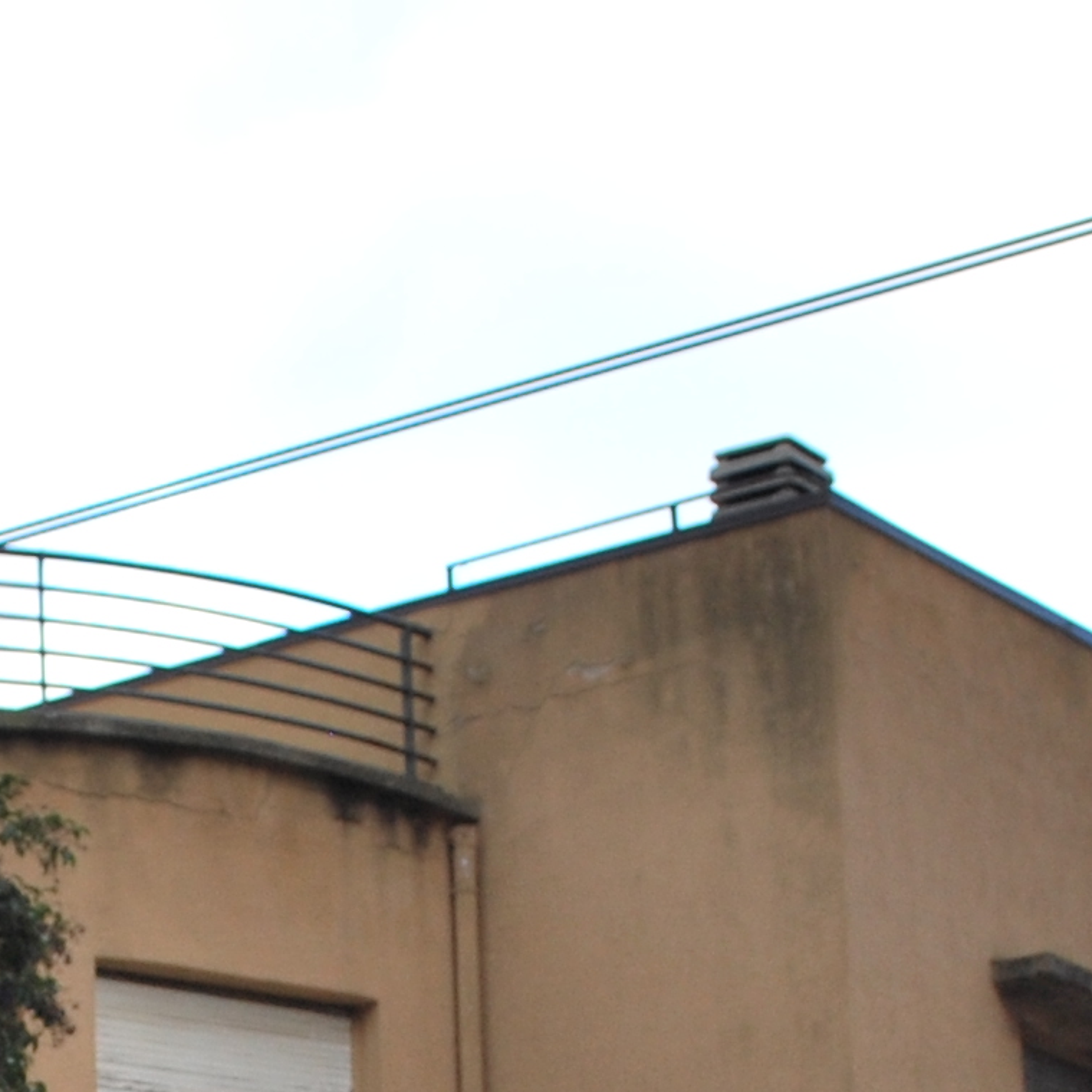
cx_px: 111
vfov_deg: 12.9
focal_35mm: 130
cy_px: 1487
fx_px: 4640
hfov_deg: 13.3
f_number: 5.6
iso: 200
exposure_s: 1/125
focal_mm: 20
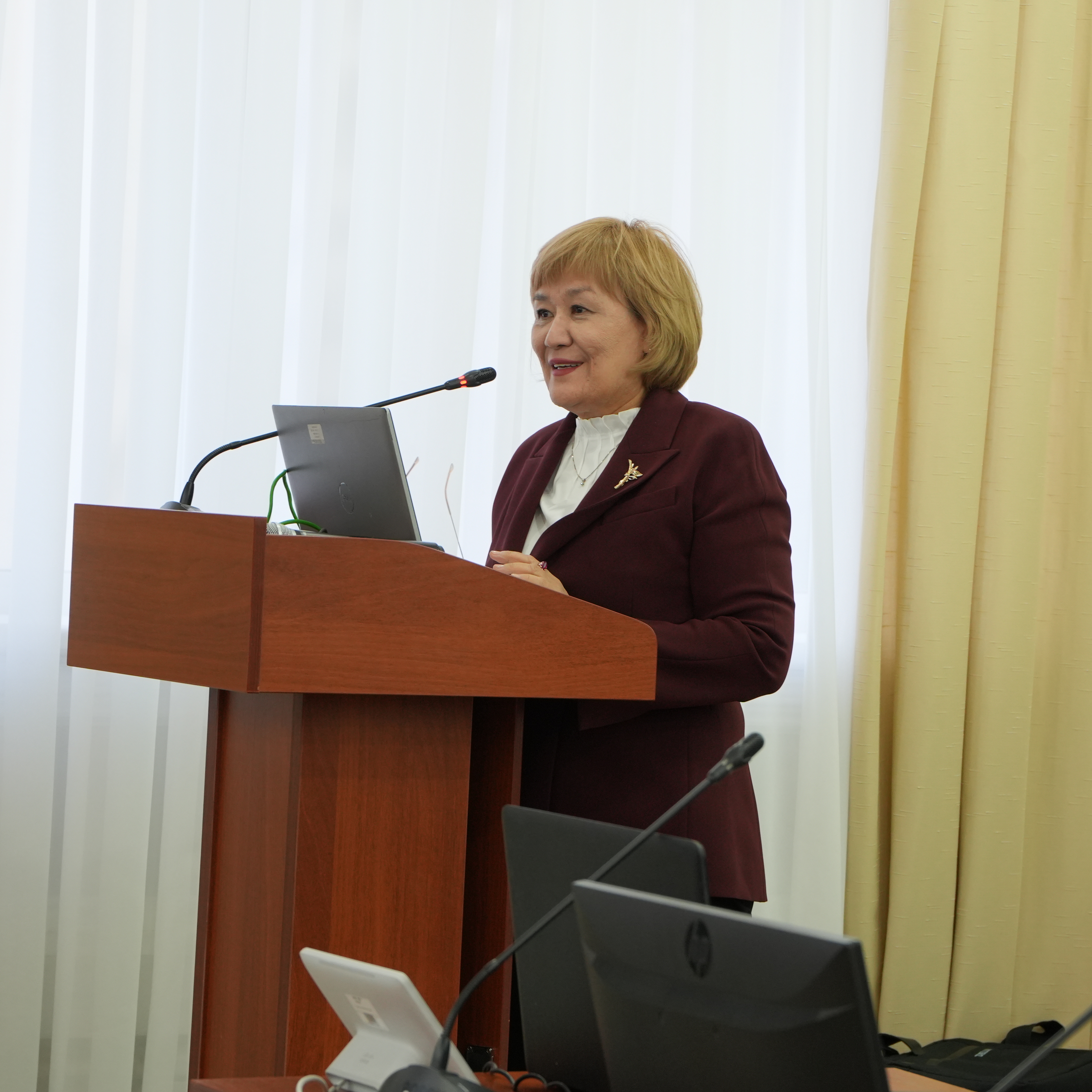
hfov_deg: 13.0
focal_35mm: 134
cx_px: 551
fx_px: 4783
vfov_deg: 13.0
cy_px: 546
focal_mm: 70
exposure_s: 1/125
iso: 640
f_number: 4.5
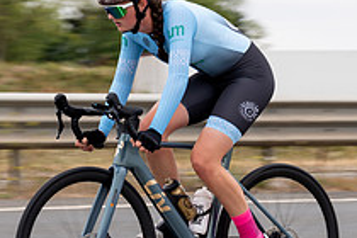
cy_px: 115
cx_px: 85
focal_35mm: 201
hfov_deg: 10.2
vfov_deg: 6.8
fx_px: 1993
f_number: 6.3
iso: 100
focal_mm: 70
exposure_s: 1/160
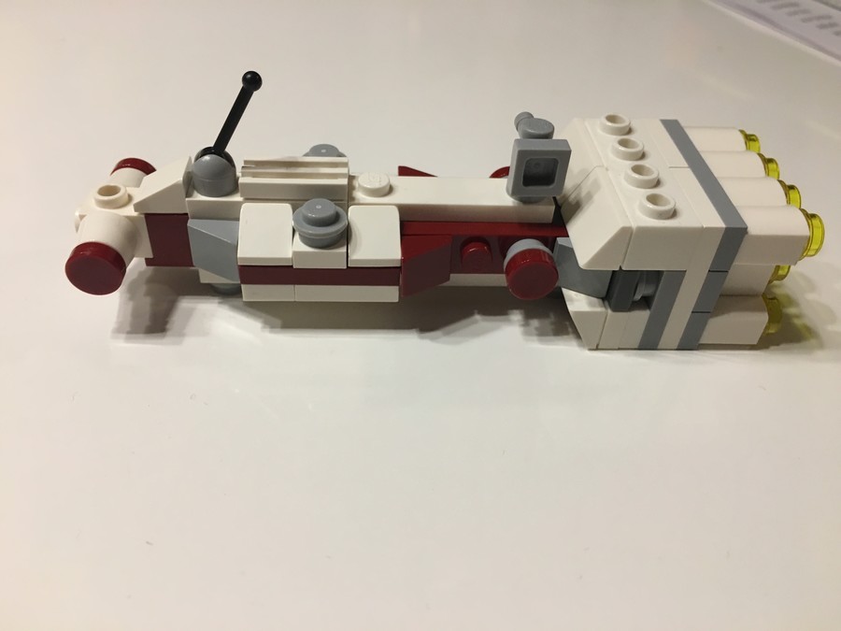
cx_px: 420
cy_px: 316
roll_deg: -3.9
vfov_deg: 48.2
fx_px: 705
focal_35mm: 29
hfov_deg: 61.7
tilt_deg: -42.2
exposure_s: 1/33
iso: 125
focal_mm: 4.15
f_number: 2.2
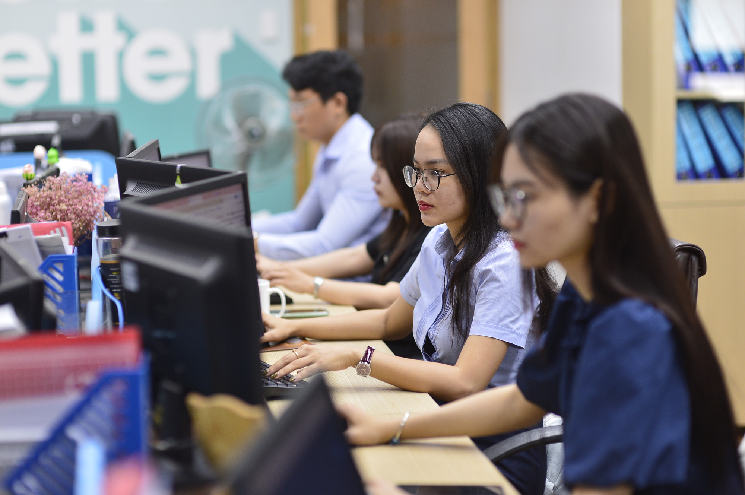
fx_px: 1757
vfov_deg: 16.0
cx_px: 372
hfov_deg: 23.9
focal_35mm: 85
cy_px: 248
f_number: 2.2
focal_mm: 85
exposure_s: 1/320
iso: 1000
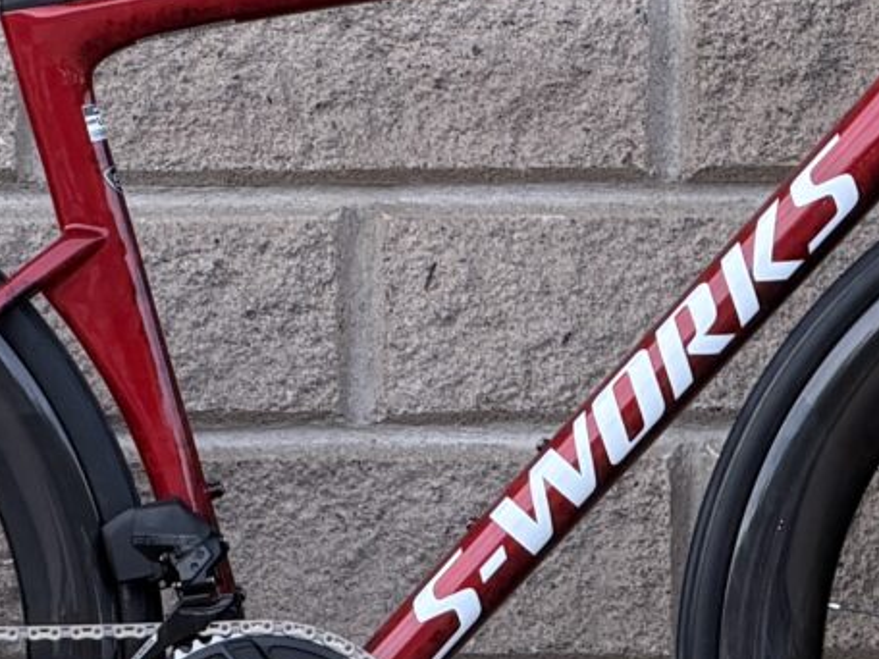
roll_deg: -0.5
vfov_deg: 3.3
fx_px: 11401
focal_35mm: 449
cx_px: 451
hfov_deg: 4.4
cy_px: -208
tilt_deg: +2.6
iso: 80
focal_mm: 16.89
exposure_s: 1/121
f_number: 2.8
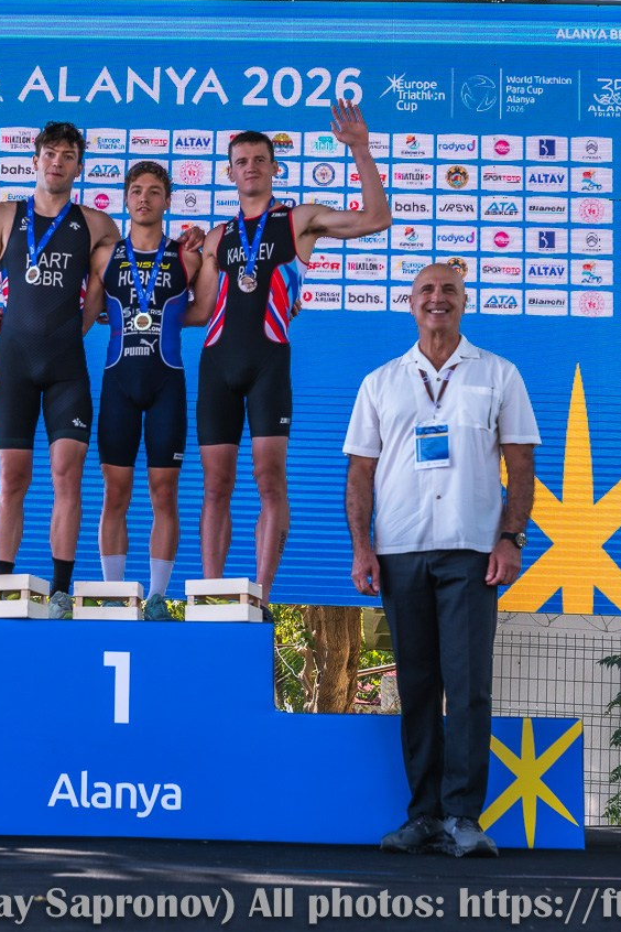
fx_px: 1604
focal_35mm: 62
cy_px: 465
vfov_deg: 32.4
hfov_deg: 21.7
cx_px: 144
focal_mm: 41
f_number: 5.6
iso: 250
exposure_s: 1/320
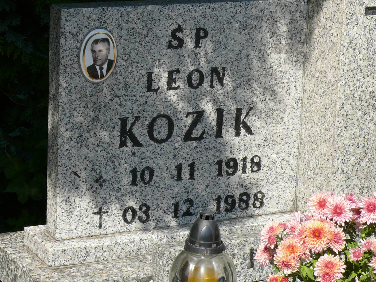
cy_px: 141
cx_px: 188
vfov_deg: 11.9
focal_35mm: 125
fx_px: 1358
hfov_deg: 15.8
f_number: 5.6
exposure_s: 1/400
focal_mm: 14.8
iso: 100
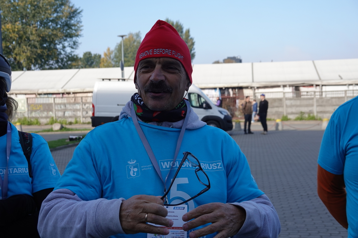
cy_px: 119
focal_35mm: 56
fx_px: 557
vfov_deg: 24.2
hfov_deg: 35.7
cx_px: 179
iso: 100
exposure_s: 1/500
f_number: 4
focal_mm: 20.69
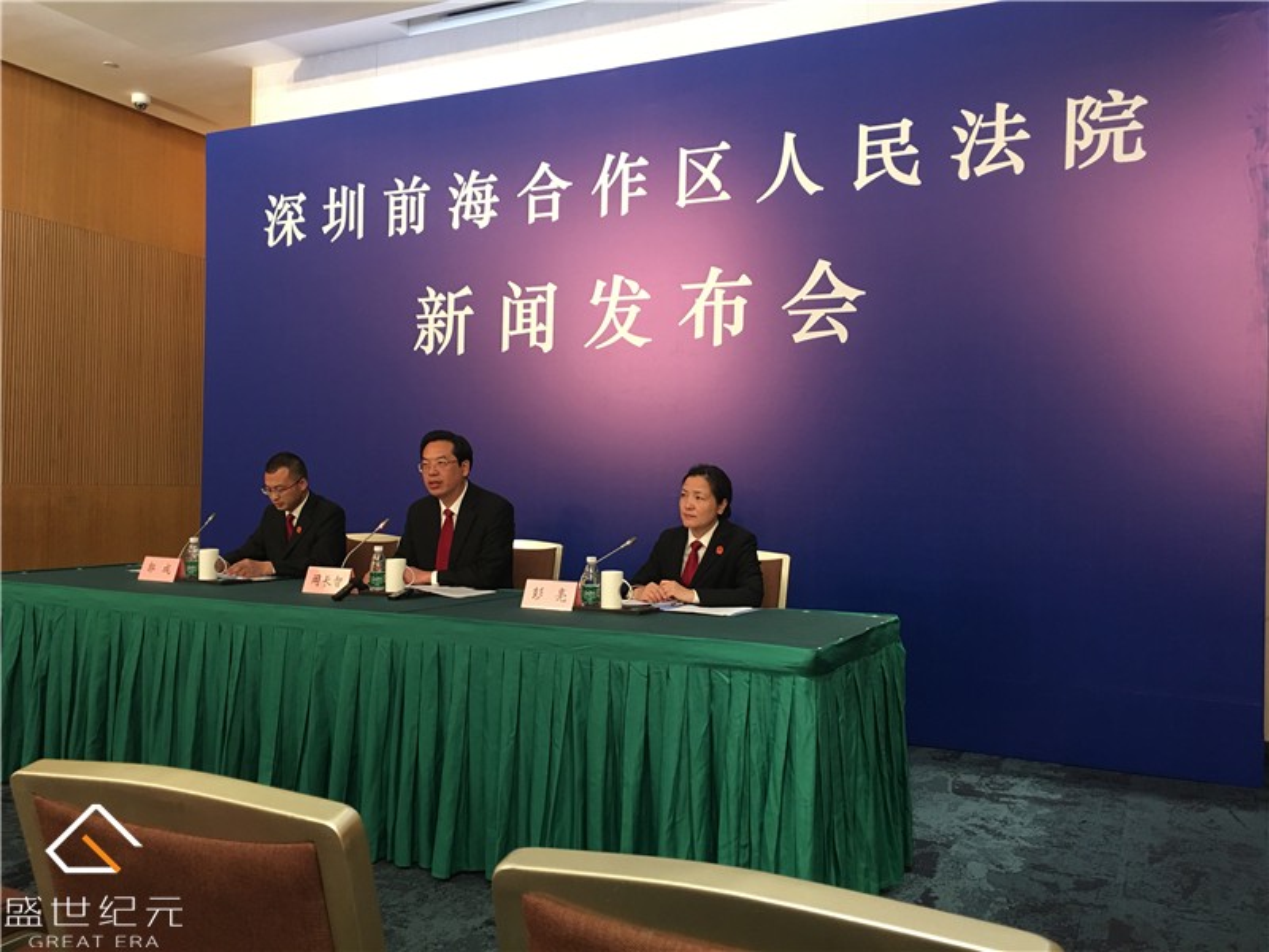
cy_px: 476
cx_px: 634
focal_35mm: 29
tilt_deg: +0.8
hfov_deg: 61.7
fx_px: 1063
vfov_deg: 48.2
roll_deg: -0.8
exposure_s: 1/17
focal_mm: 4.15
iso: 64
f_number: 2.2
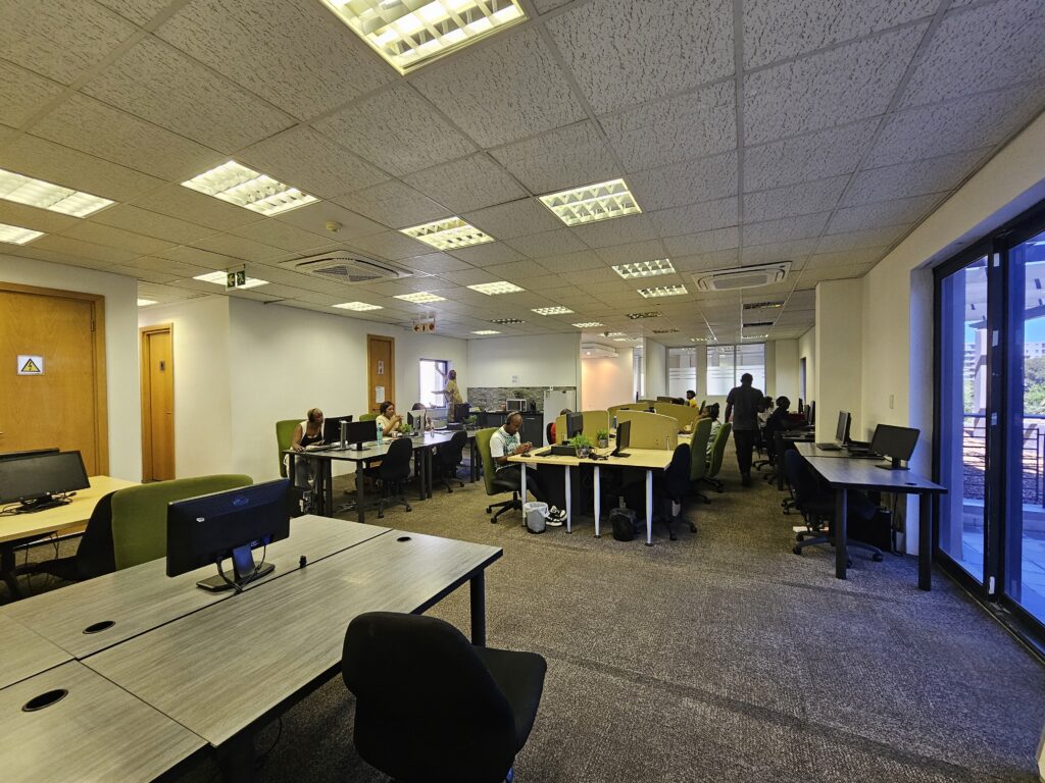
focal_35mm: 13
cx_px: 522
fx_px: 392
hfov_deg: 106.2
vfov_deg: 89.9
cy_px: 392
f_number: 2.2
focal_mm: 2.2
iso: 200
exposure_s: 1/50
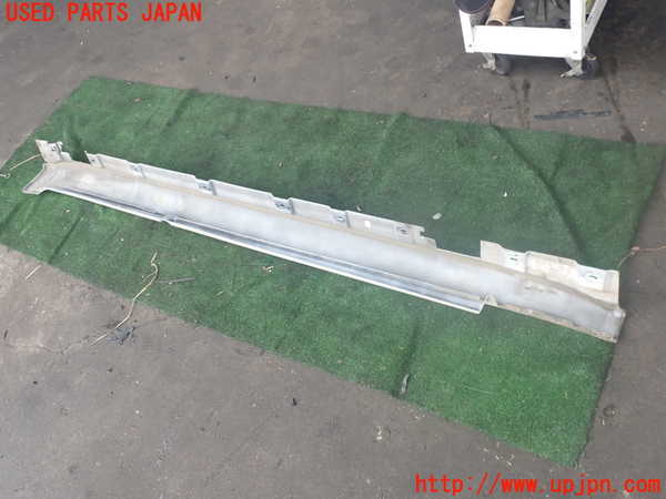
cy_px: 250
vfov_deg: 46.8
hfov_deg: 60.0
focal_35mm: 30
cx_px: 333
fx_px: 577
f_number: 3.2
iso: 100
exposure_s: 1/125
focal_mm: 5.4
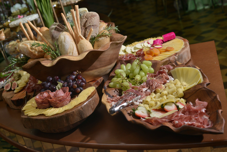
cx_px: 114
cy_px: 76
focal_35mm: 50
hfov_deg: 39.6
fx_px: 315
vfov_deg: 27.0
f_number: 6.3
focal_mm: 50
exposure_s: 1/60
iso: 800
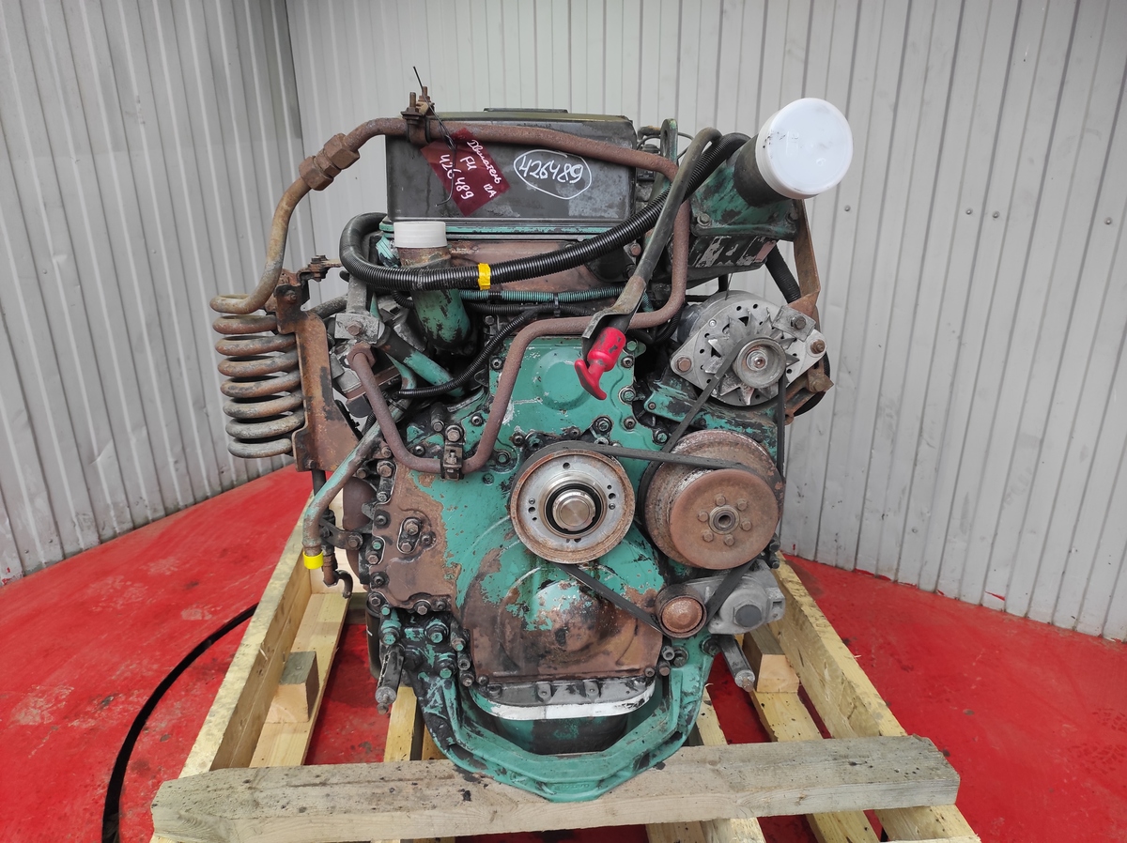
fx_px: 813
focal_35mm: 25
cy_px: 422
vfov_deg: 54.8
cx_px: 564
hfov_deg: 69.4
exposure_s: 1/100
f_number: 1.89
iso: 152
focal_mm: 5.43
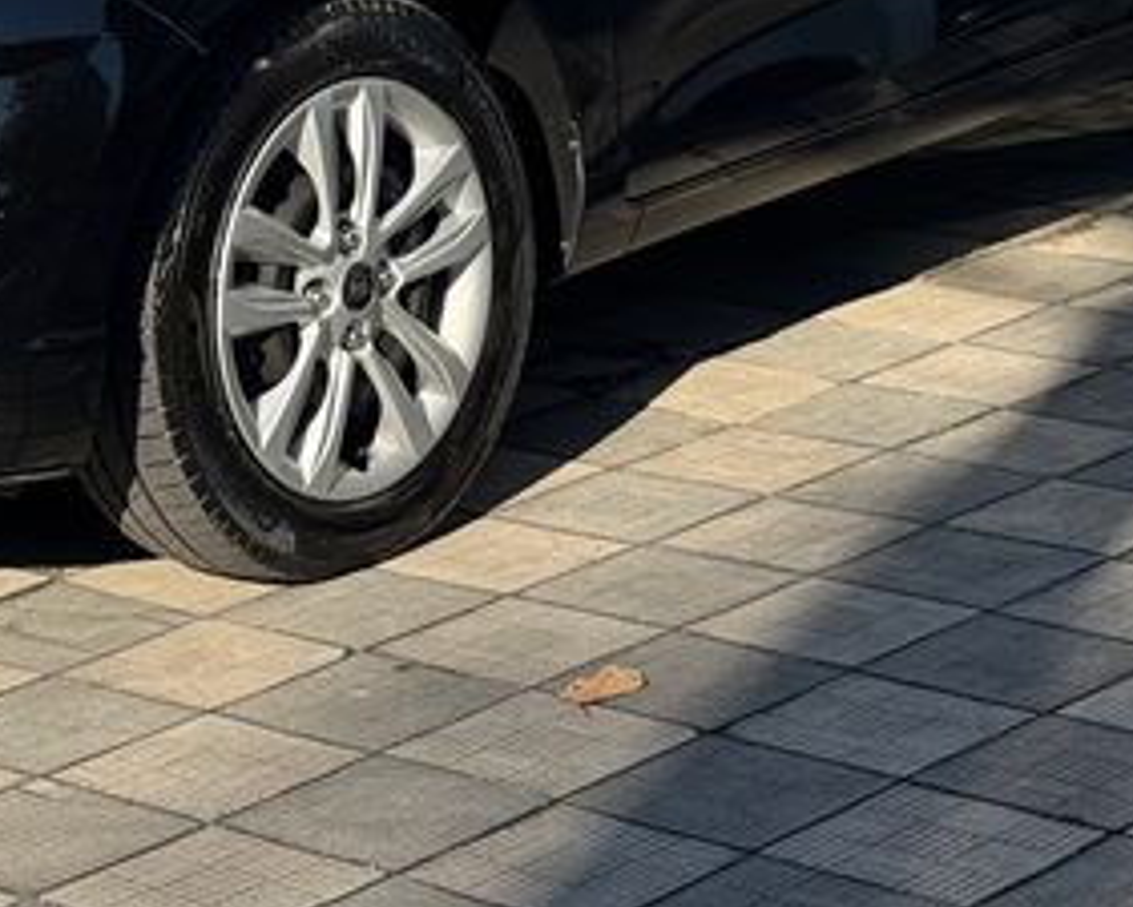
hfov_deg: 14.2
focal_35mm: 135
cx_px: 314
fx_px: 4528
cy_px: -242
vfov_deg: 11.2
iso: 64
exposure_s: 1/2110
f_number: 1.78
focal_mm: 6.76
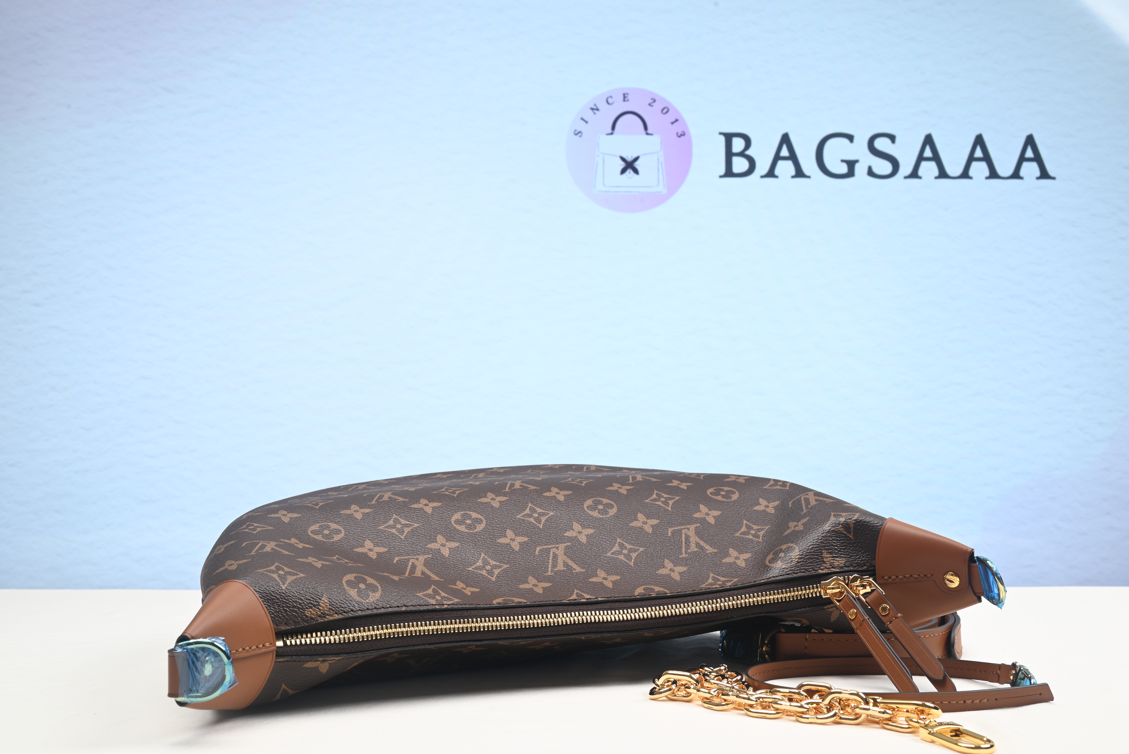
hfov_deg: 50.7
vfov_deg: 35.1
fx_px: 1192
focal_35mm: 38
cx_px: 564
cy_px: 377
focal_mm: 38
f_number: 16
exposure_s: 1/2
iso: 100
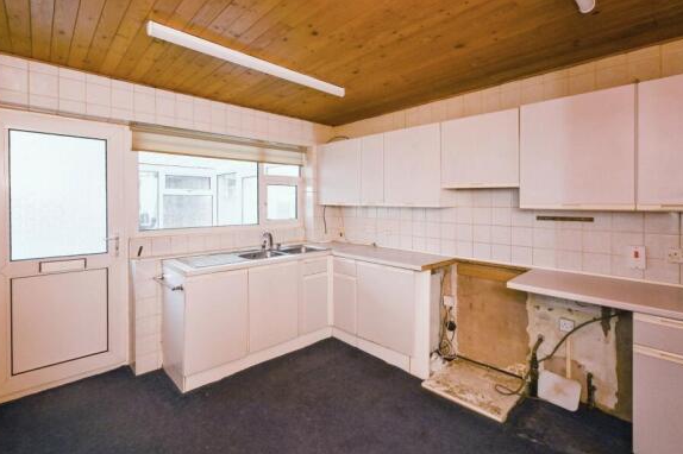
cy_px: 220
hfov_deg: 96.8
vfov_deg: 73.7
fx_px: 303
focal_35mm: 16
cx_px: 336
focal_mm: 14
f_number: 8
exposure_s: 1/30
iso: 400
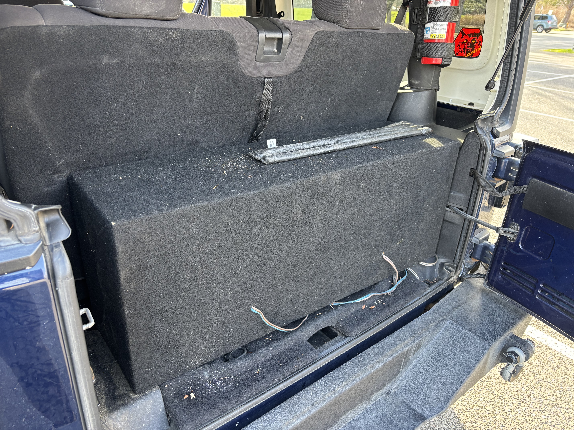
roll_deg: -1.2
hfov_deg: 67.3
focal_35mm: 26
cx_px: 287
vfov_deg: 53.1
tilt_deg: -26.0
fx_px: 431
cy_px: 215
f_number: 1.6
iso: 125
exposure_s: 1/93
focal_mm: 5.96
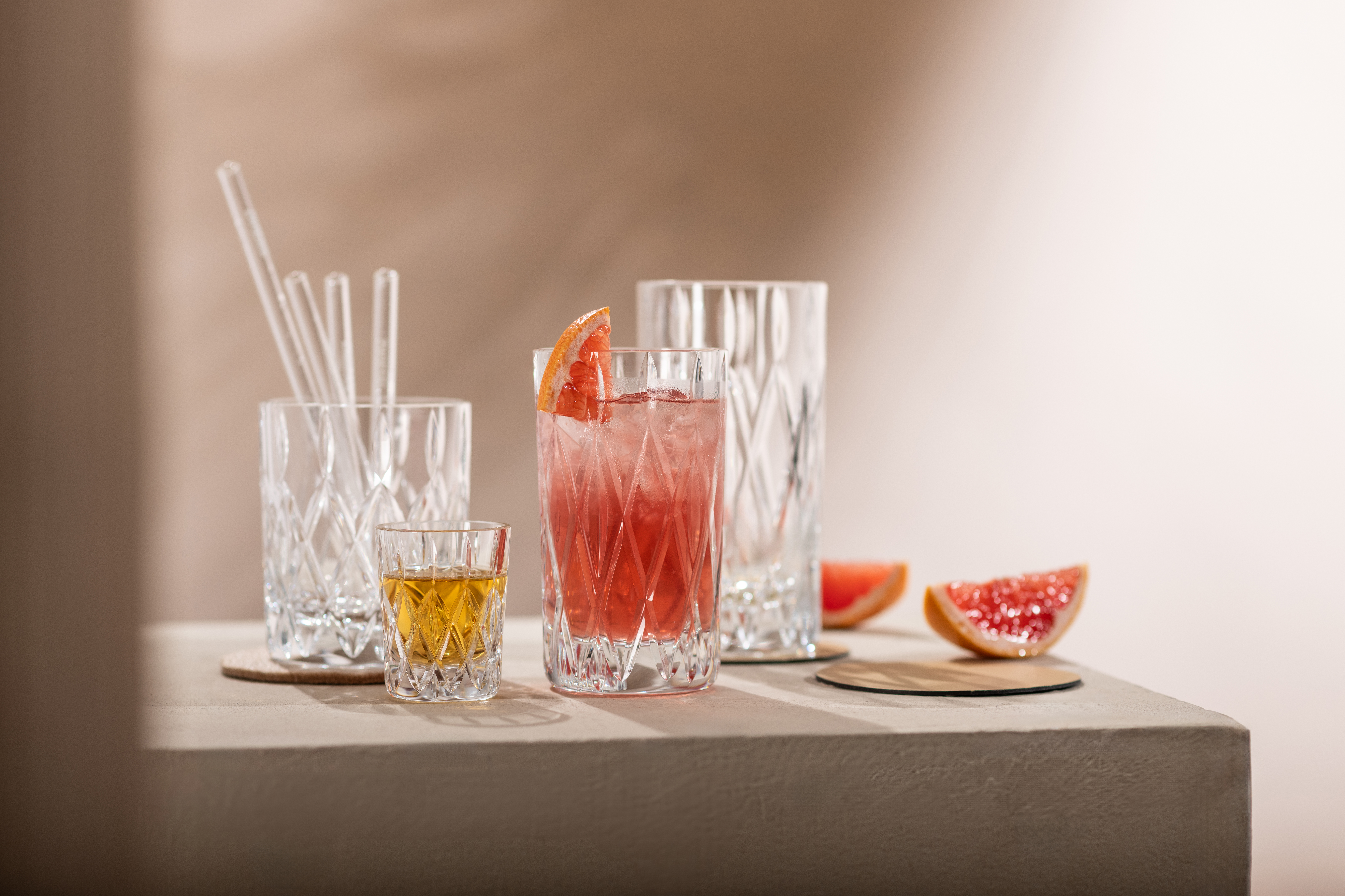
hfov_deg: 23.9
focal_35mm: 85
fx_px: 3175
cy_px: 448
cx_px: 672
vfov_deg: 16.1
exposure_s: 1/250
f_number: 4
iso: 80
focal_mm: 85
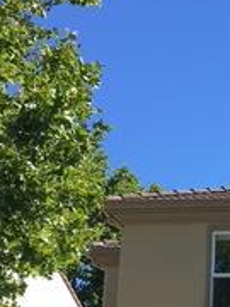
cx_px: 397
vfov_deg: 18.9
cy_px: 251
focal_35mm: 103
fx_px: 912
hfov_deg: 13.1
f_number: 2.2
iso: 25
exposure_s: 1/793
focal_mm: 4.15
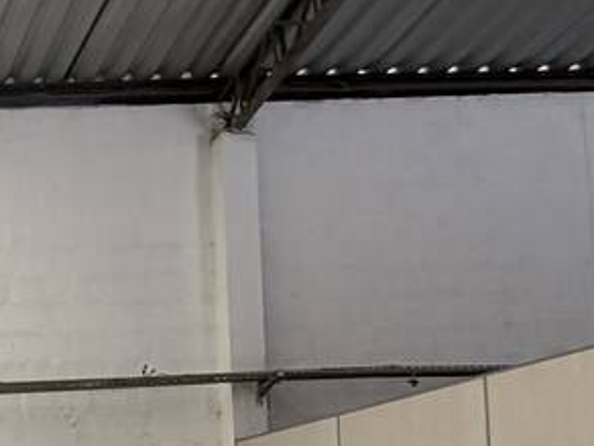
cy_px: 525
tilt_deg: +4.4
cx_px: -409
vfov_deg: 20.1
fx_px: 1184
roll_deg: +0.0
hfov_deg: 21.2
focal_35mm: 69
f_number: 2.2
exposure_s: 1/212
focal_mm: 2.22
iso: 50
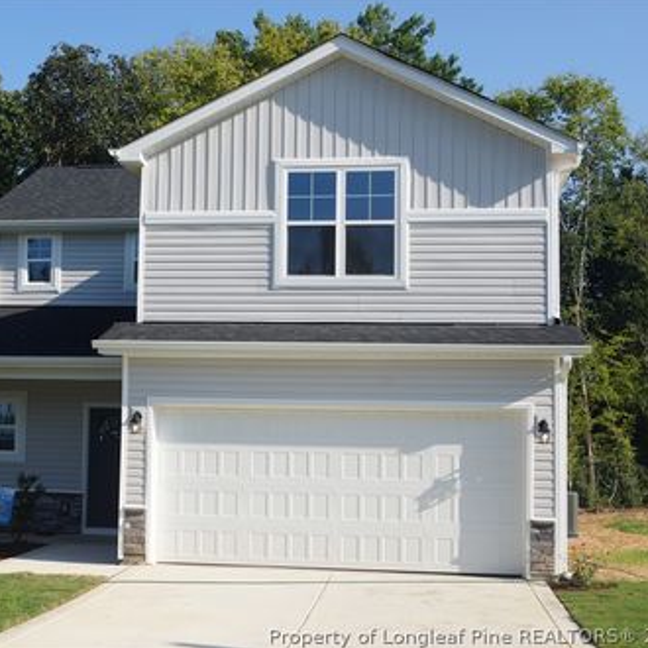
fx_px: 1144
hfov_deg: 31.3
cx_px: 204
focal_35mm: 54
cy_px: 323
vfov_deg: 31.6
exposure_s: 1/125
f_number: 13
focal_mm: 28
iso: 100
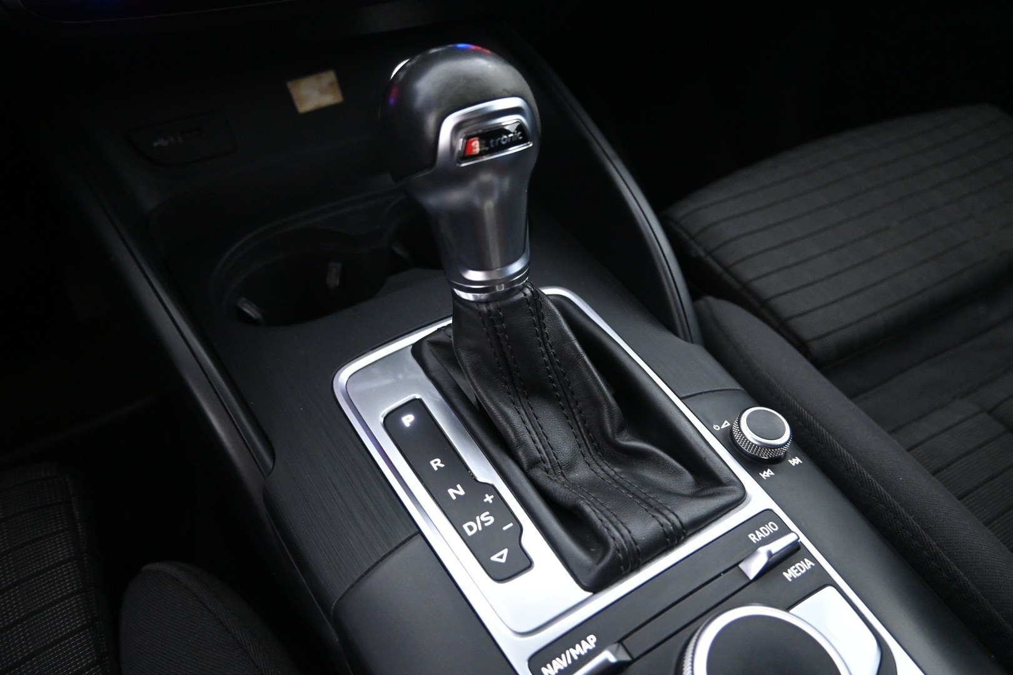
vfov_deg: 53.1
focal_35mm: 24
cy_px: 338
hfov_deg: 73.7
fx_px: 675
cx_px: 506
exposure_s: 1/15
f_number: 3.5
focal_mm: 16
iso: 3200
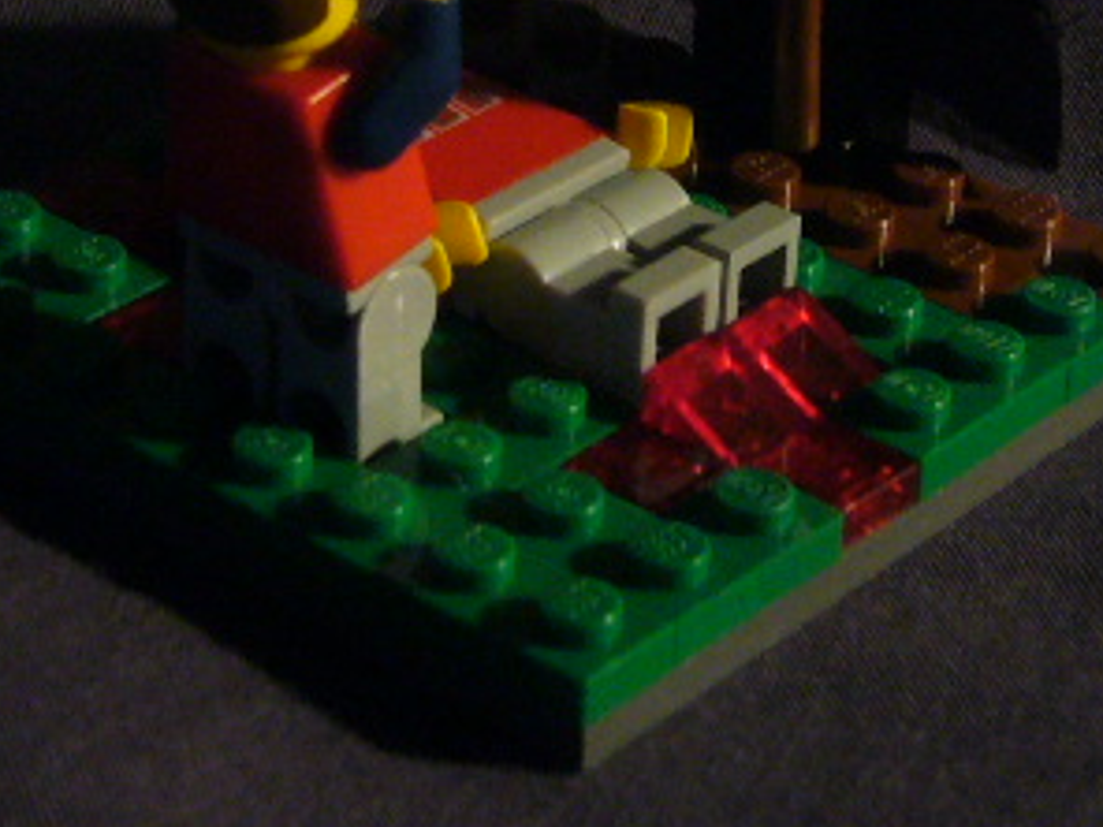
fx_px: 4206
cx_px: 611
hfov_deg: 14.9
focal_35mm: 132
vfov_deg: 11.1
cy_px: 0
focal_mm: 7.5
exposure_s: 1/8
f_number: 3.2
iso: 200
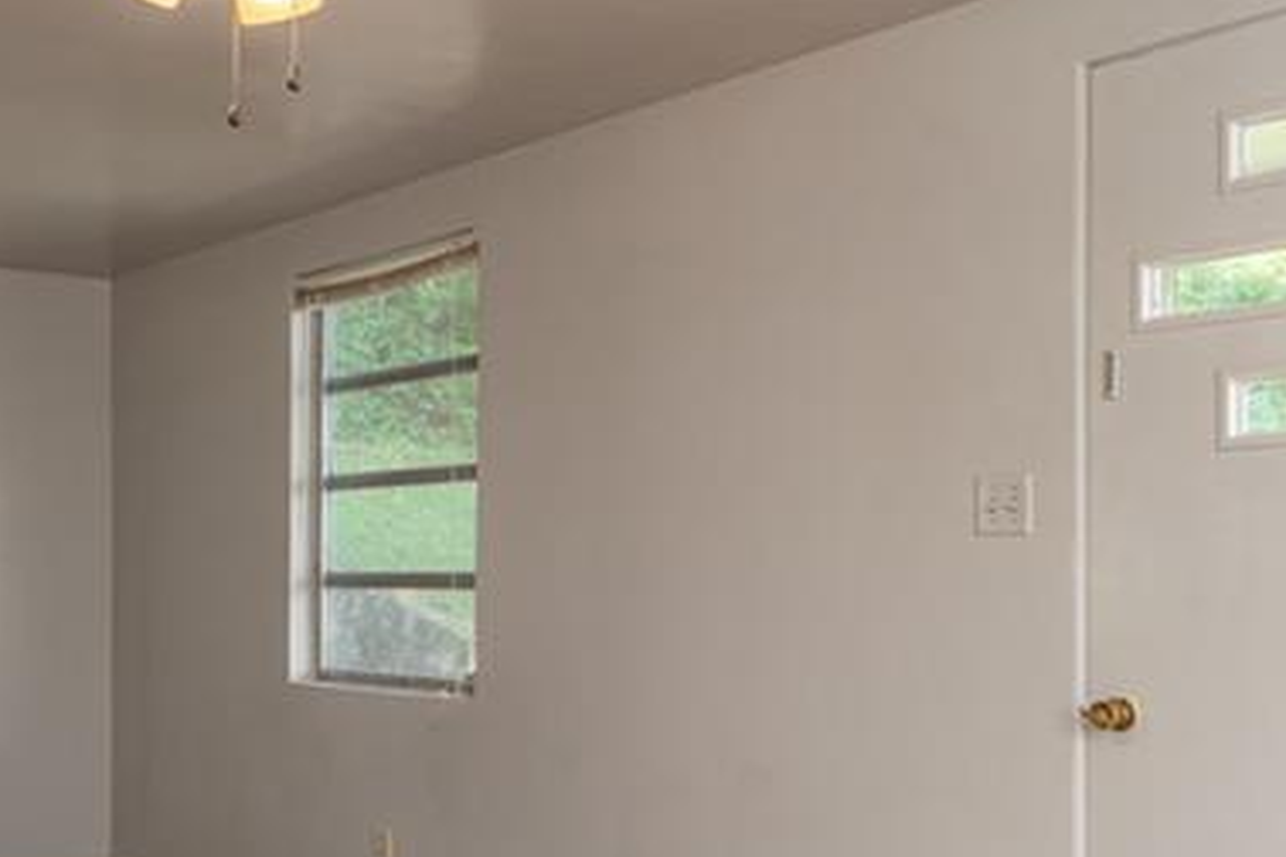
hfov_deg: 40.4
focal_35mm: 46
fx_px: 1643
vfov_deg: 29.1
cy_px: 532
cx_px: 201
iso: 400
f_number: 7.1
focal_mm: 17
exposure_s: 1/80
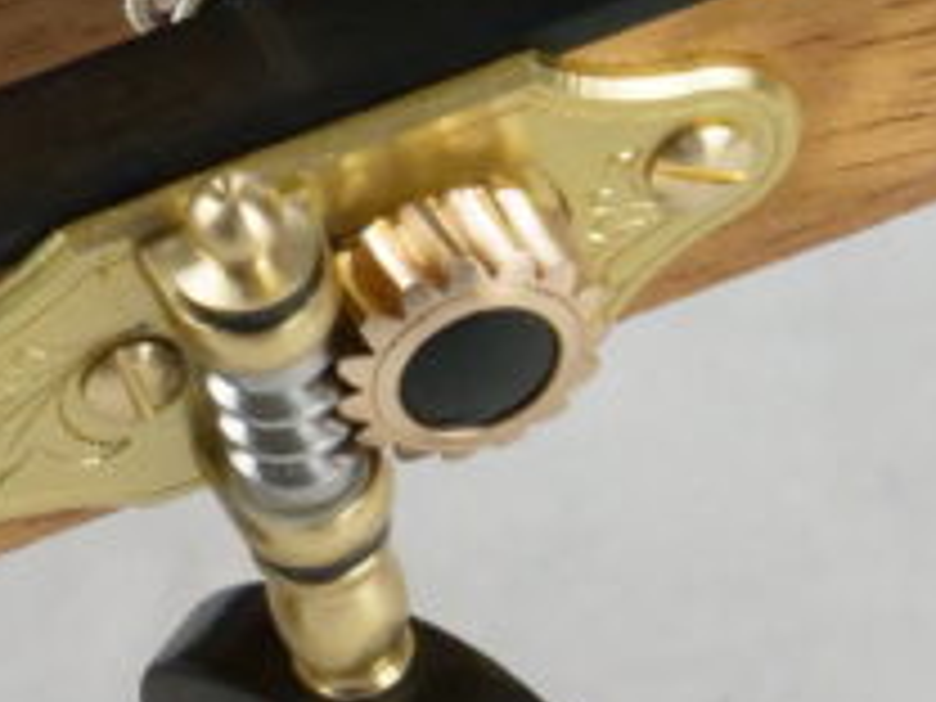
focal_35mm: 646
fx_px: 17468
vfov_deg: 2.3
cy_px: 45
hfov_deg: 3.1
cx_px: -434
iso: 2500
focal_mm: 63
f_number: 10
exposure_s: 1/160
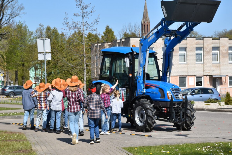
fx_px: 725
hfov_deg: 18.2
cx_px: 116
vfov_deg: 12.2
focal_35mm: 112
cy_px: 78
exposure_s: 1/400
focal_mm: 75
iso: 200
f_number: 10
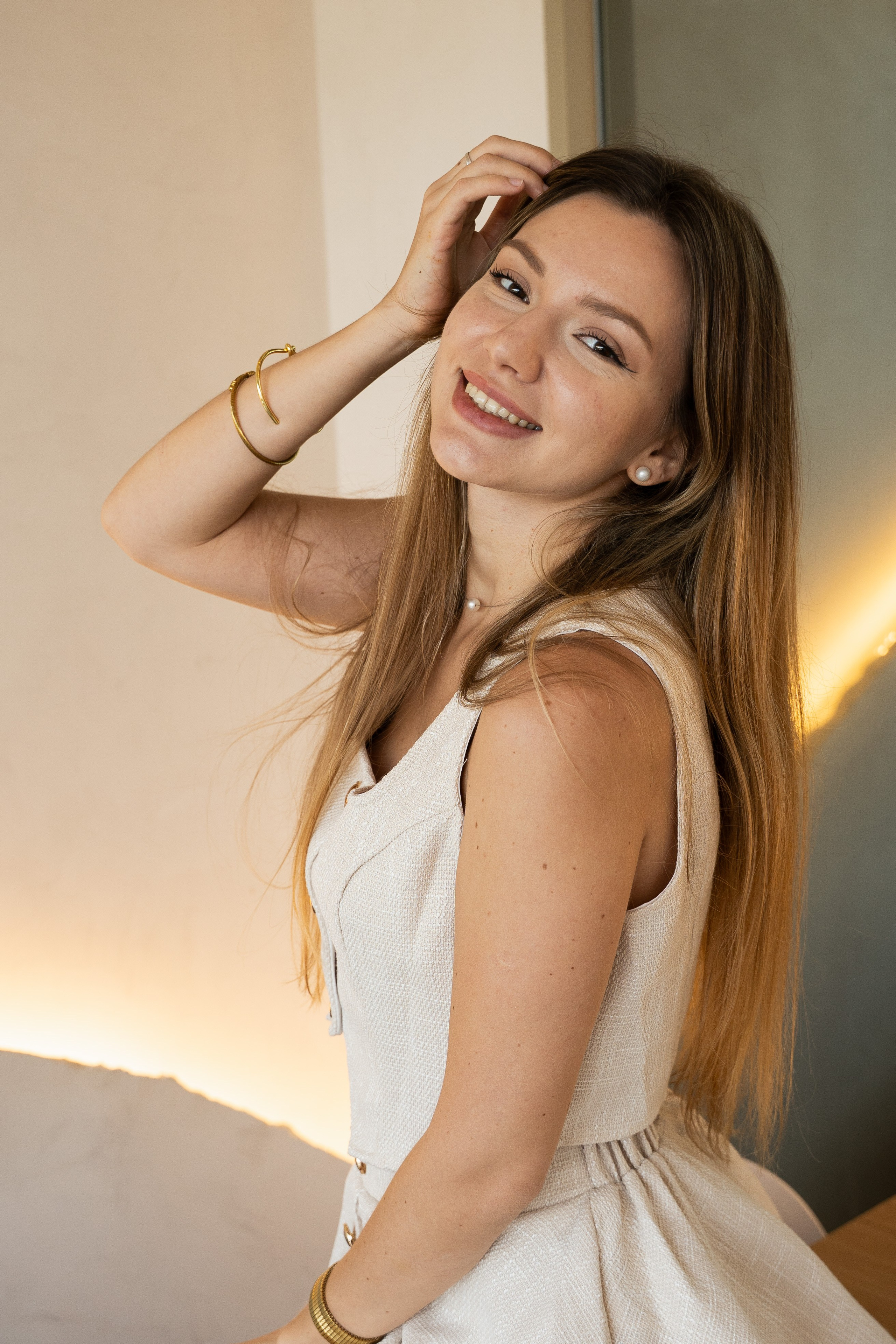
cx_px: 448
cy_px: 672
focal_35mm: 55
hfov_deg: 24.6
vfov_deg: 36.2
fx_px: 2053
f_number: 3.5
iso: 250
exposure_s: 1/125
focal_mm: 37
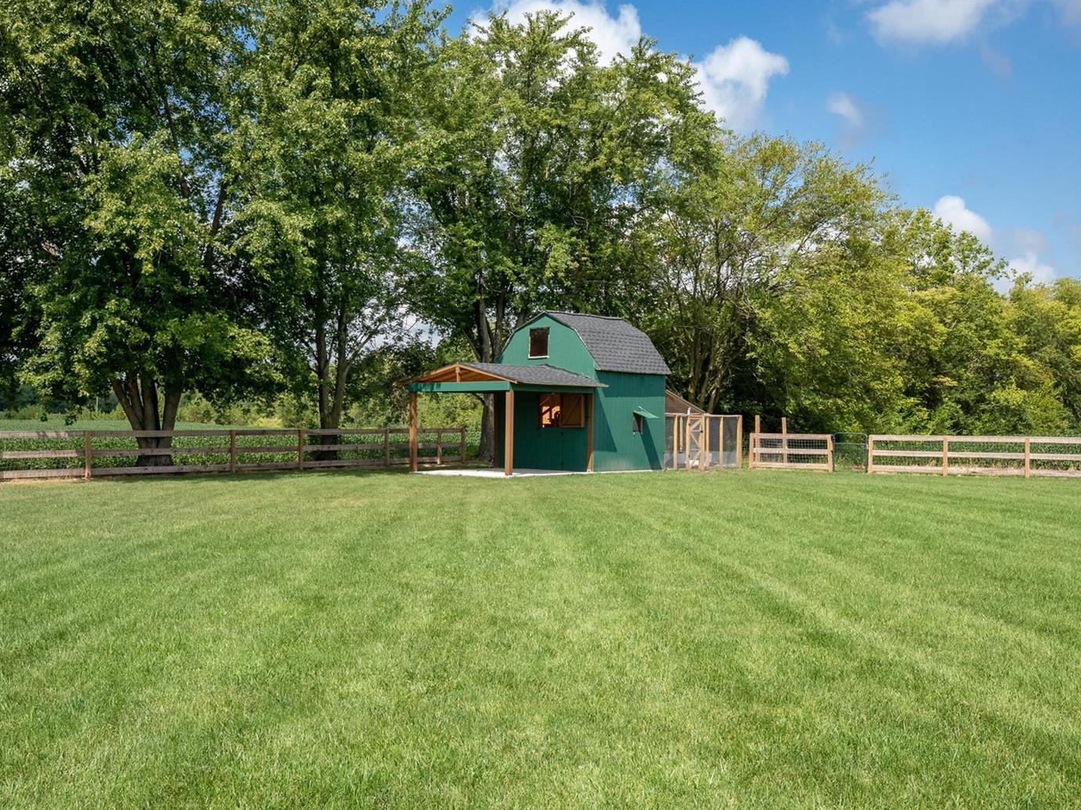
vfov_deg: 36.0
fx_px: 1249
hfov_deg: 46.8
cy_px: 413
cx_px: 563
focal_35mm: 40
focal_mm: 18
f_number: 8
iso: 400
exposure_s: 1/640
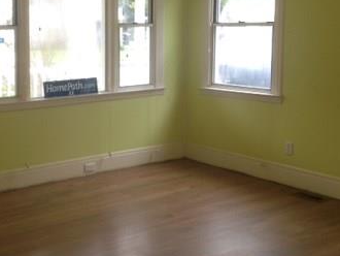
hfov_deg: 29.9
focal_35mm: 64
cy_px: 77
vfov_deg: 22.8
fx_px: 629
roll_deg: -0.1
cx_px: 98
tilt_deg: -5.9
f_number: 2.4
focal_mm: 4.12
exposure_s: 1/20
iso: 50
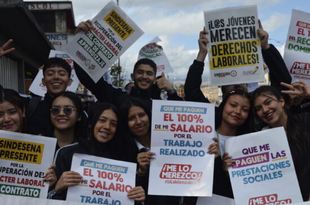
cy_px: 102
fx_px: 438
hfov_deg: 39.0
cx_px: 155
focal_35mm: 51
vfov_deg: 26.4
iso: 400
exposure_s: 1/1600
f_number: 6.3
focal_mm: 34
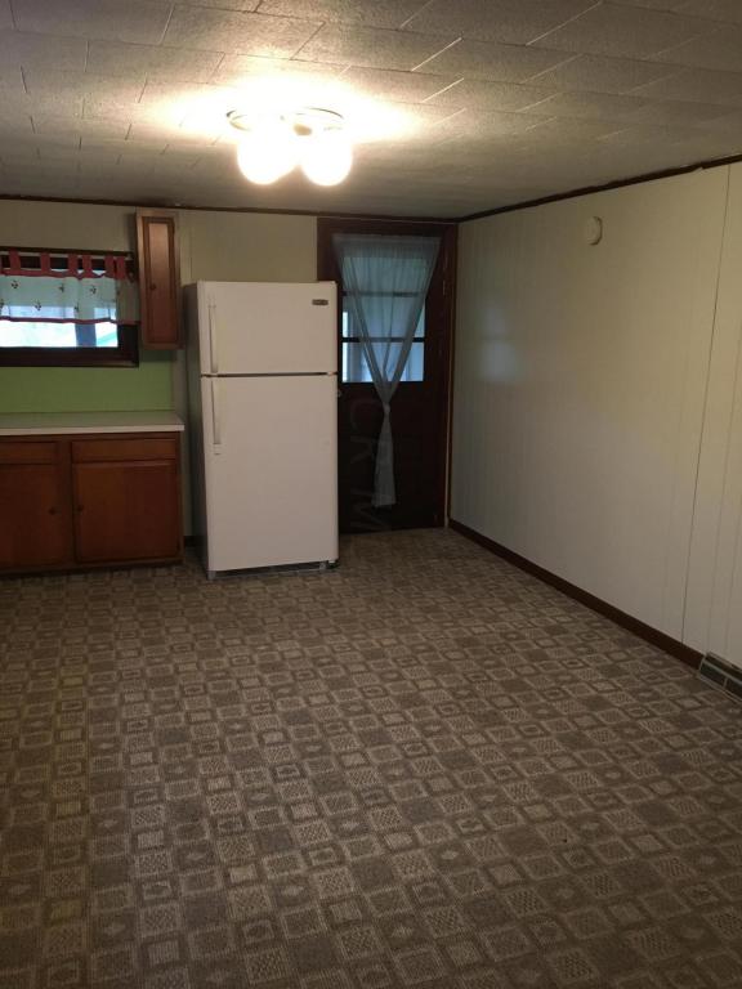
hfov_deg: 48.2
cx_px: 371
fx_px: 829
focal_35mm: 29
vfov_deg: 61.7
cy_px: 494
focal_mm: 4.15
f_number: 2.2
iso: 160
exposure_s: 1/30
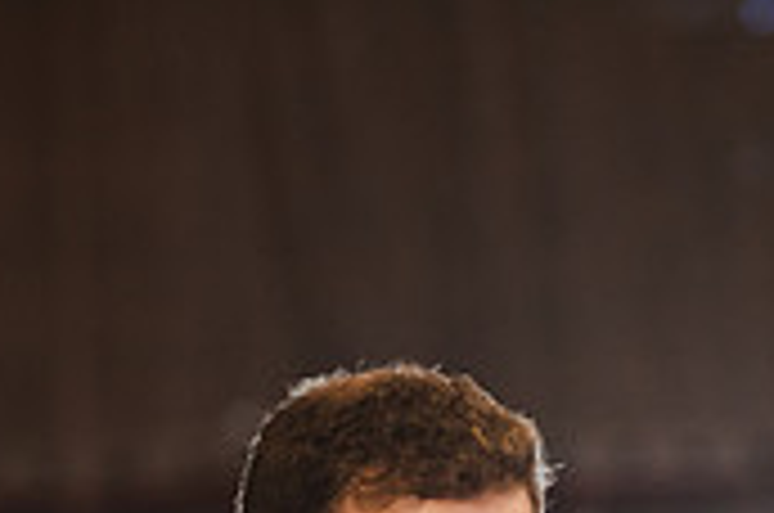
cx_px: 410
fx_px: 6159
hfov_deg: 7.2
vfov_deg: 4.7
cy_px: 792
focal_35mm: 287
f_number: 2
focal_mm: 85
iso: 1600
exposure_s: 1/200
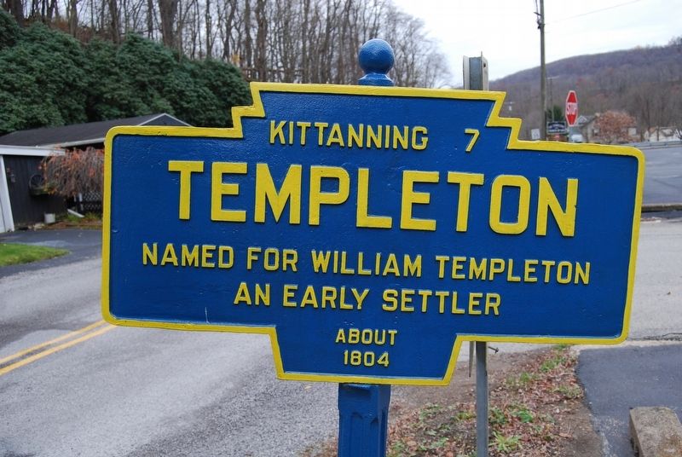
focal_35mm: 30
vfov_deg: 43.7
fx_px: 569
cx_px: 341
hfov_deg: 61.9
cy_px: 228
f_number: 5.6
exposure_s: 1/125
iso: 200
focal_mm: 20
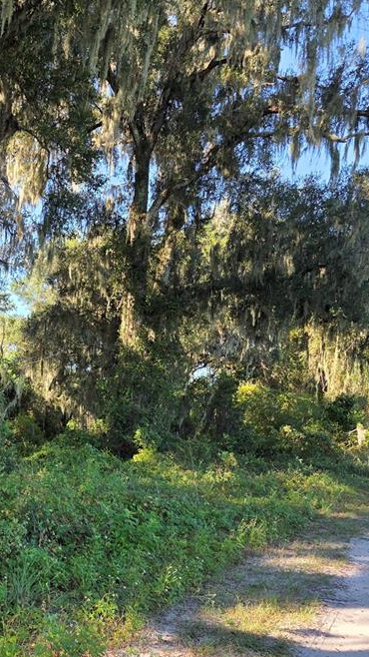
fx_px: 679
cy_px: 366
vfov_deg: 51.5
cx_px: 42
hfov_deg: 29.3
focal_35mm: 39
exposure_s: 1/1053
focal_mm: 5.4
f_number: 1.8
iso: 80
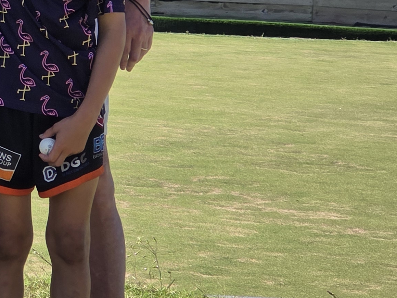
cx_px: -256
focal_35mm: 238
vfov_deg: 6.2
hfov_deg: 8.1
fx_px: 2730
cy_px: -32
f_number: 2.4
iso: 25
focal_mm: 7
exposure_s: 1/758
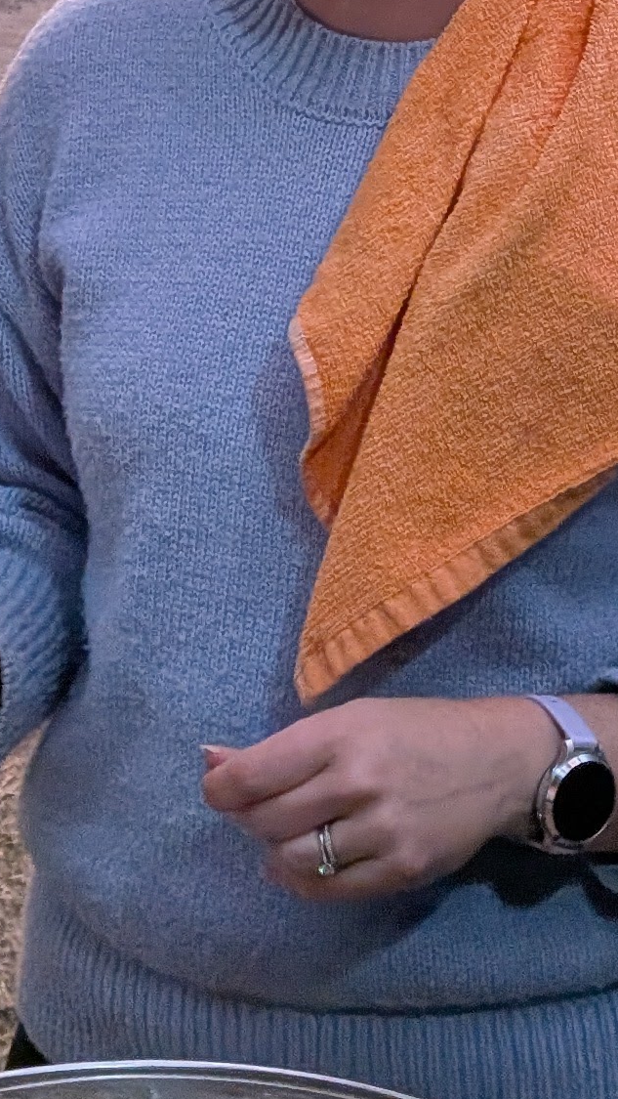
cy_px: -201
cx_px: 231
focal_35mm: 93
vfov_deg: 21.4
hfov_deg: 13.0
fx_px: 2709
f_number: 1.7
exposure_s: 1/450
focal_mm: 4.53
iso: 27
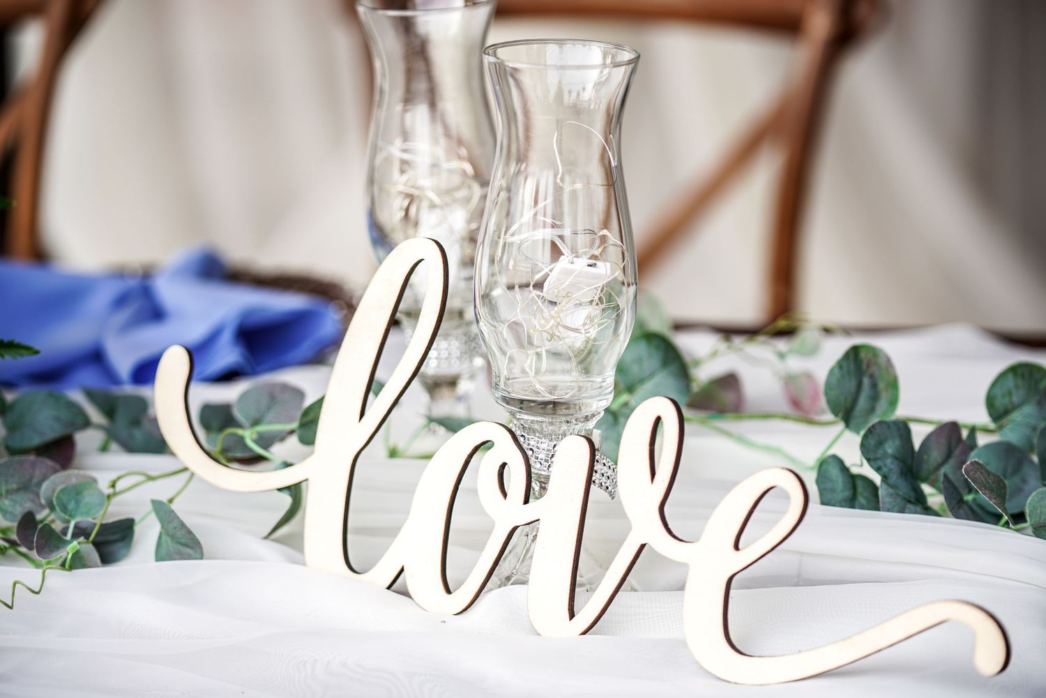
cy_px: 349
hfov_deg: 23.6
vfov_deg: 15.9
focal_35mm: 86
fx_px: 2499
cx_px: 523
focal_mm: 86
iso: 100
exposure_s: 1/320
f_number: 2.8
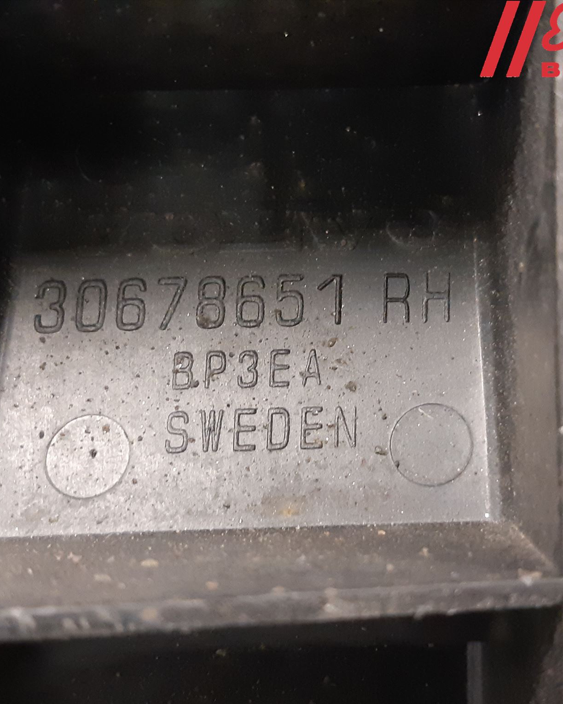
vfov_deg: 52.8
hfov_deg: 43.3
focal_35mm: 34
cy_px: 353
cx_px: 291
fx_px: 708
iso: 400
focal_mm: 3.93
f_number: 1.7
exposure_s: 1/25
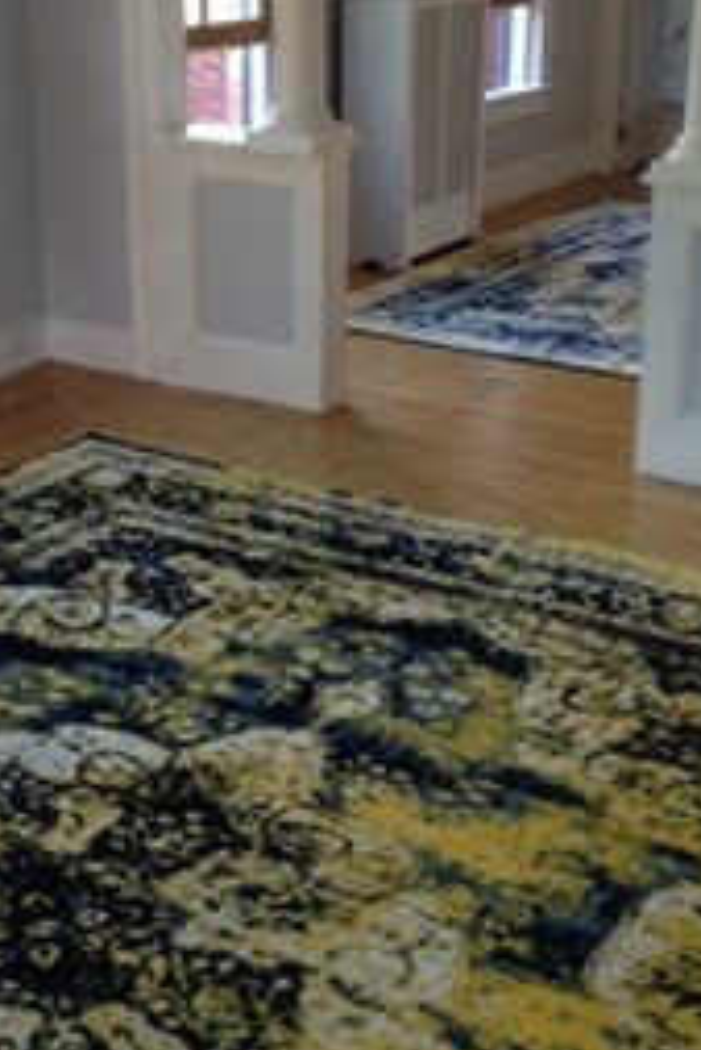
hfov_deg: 22.2
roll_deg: +0.5
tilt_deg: -17.5
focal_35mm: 61
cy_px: 423
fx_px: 1779
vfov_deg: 32.8
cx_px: 257
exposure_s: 1/20
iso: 80
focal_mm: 4.12
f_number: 2.4
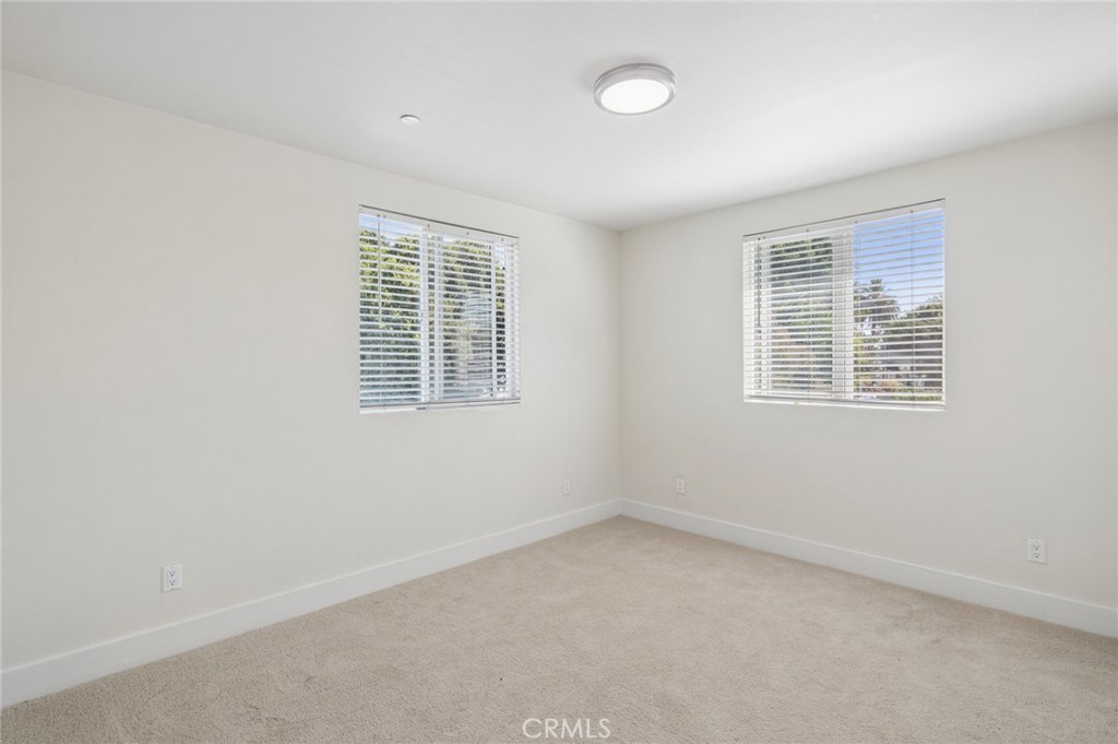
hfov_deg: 93.3
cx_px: 559
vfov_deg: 70.3
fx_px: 528
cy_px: 372
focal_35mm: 17
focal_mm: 17
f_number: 9
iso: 200
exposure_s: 1/40
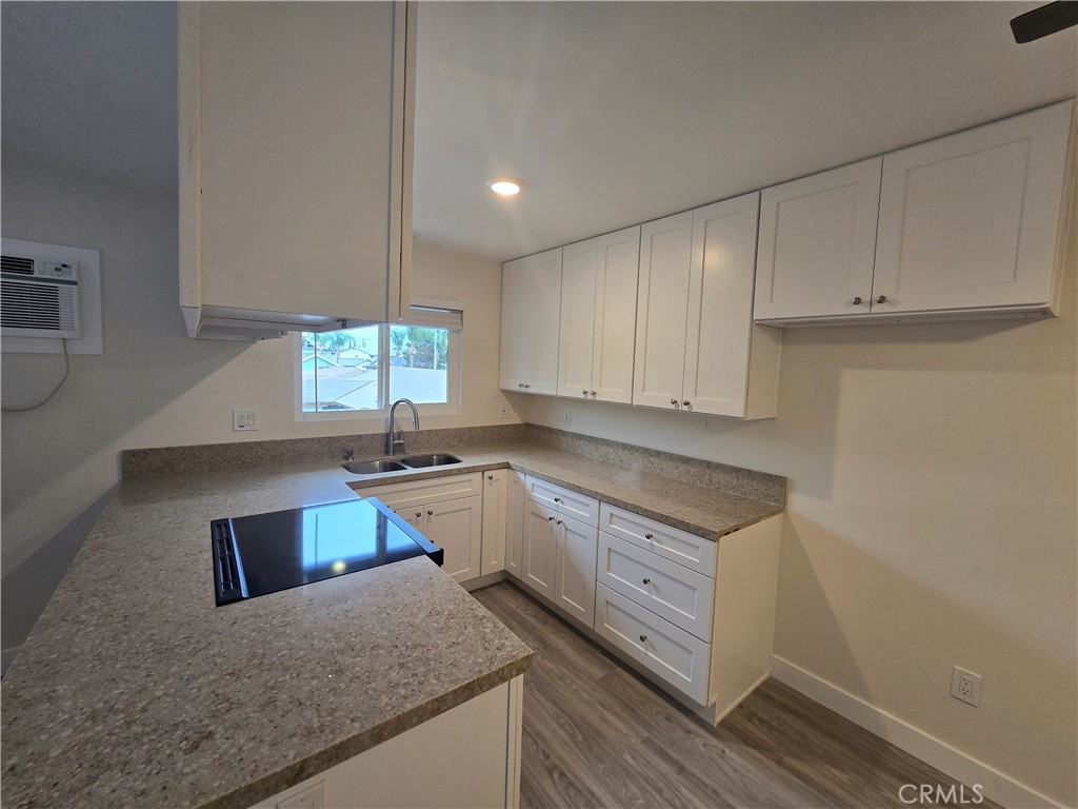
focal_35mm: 13
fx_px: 405
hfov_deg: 106.2
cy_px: 404
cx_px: 539
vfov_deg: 89.9
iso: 80
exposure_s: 1/60
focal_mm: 2.2
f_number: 2.2
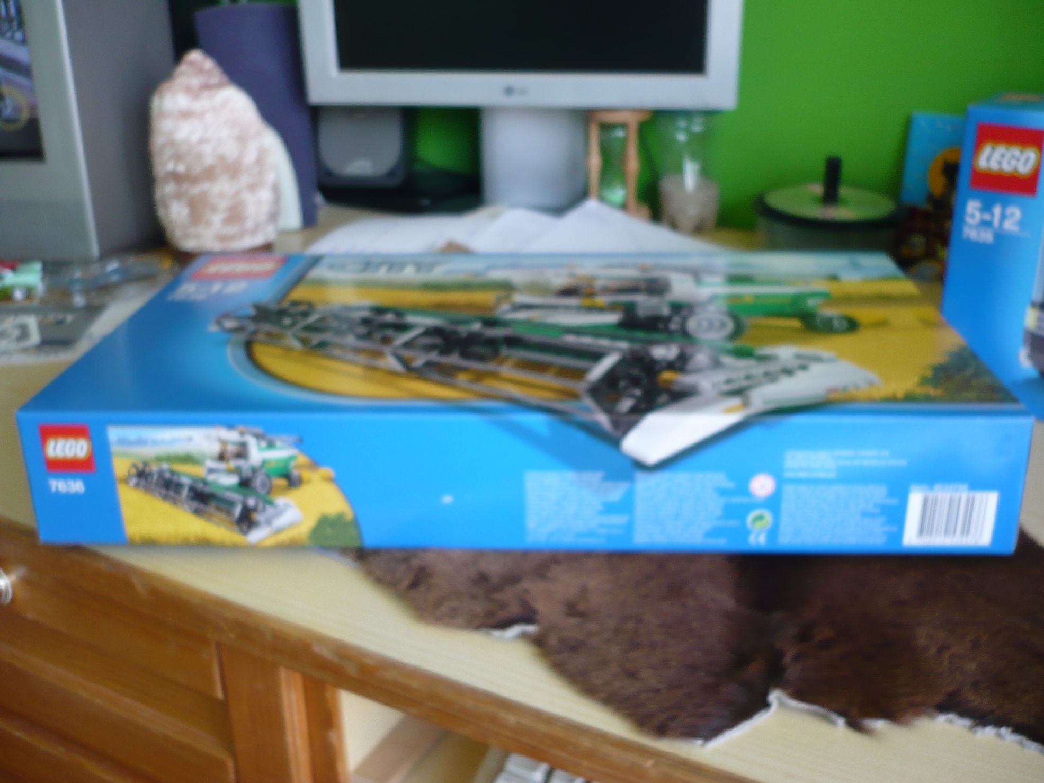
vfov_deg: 40.7
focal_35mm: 35
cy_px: 392
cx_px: 522
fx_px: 1056
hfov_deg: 52.6
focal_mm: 5.8
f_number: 2.8
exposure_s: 1/50
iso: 100
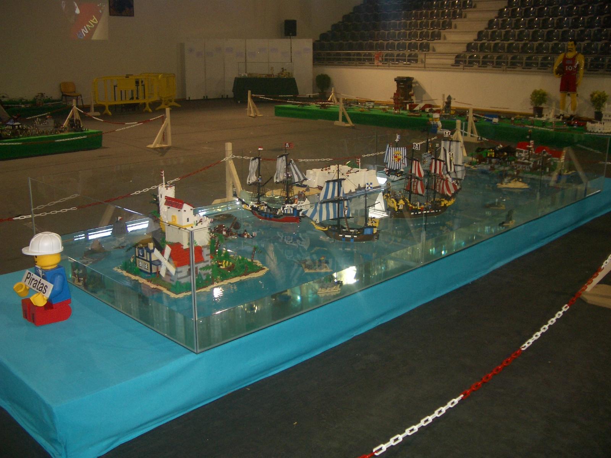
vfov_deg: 40.7
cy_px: 229
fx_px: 618
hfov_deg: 52.6
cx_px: 306
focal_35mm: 35
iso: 100
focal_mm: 5.8
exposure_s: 1/60
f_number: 2.6
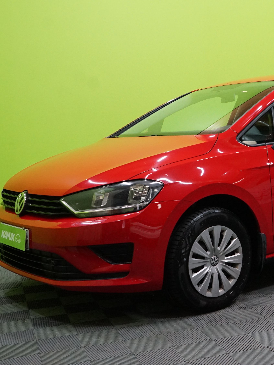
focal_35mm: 52
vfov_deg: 36.8
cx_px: 236
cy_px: 165
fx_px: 549
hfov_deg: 27.2
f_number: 4.5
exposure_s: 1/400
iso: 4000
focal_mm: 31
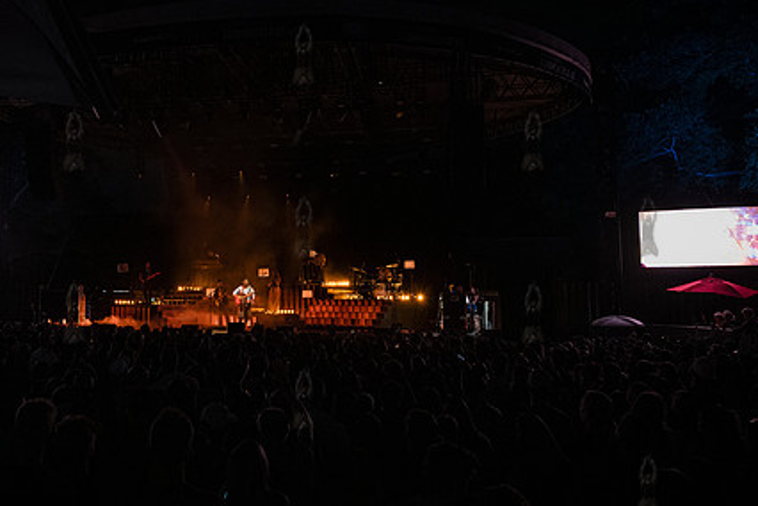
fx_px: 758
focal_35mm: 36
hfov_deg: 52.1
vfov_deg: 36.8
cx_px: 251
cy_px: 215
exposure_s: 1/250
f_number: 4
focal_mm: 24
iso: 6400
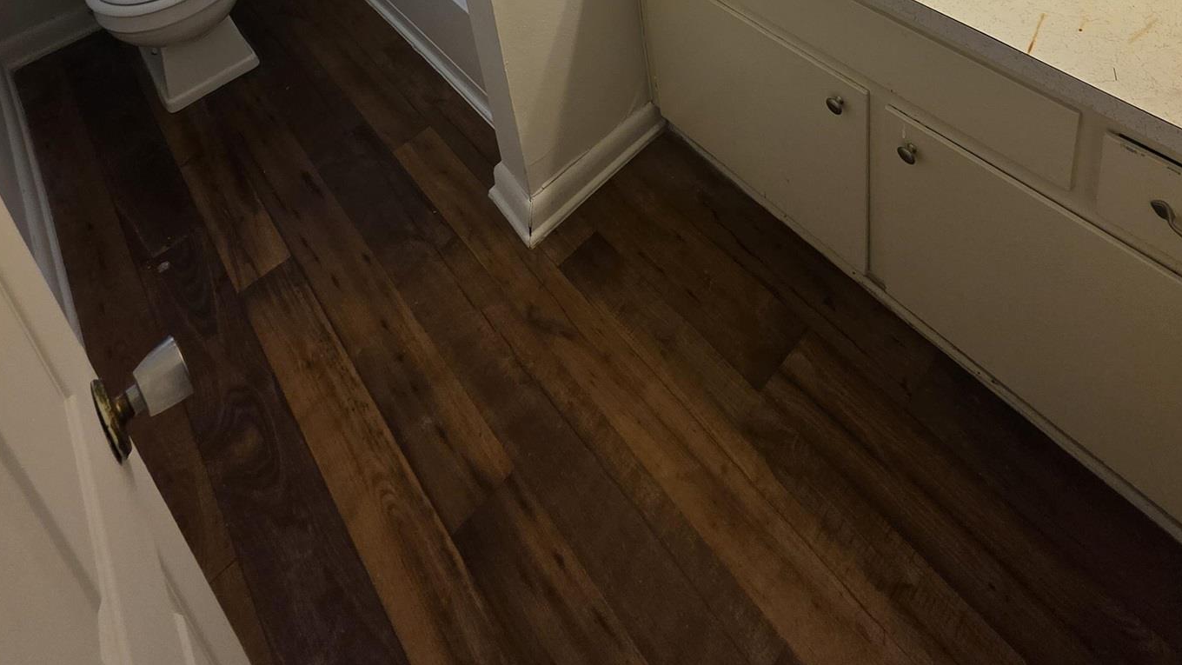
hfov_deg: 76.0
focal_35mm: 24
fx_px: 752
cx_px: 661
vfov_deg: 31.6
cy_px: -265
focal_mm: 2.2
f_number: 1.9
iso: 40
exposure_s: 1/120
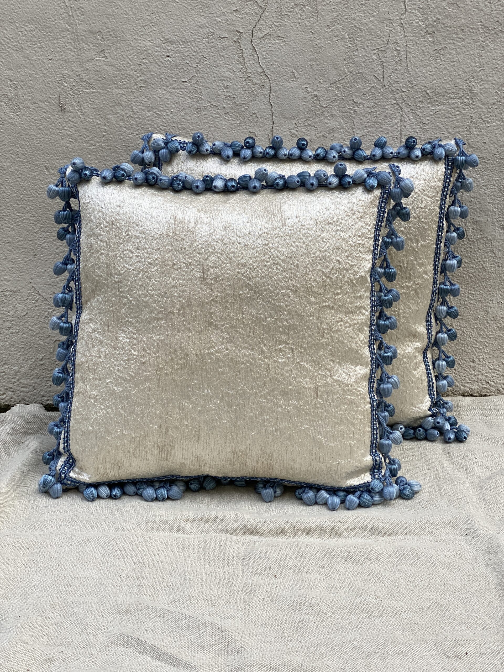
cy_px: 336
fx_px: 1009
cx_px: 252
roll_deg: -0.3
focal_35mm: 52
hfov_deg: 28.0
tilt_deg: -18.0
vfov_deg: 36.8
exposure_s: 1/234
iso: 20
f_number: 2
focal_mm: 6
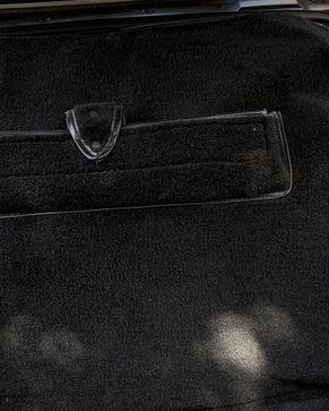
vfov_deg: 28.1
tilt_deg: -39.8
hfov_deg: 23.2
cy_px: 333
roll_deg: +0.6
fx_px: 802
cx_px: 155
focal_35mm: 66
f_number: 1.78
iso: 80
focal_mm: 6.76
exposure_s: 1/250
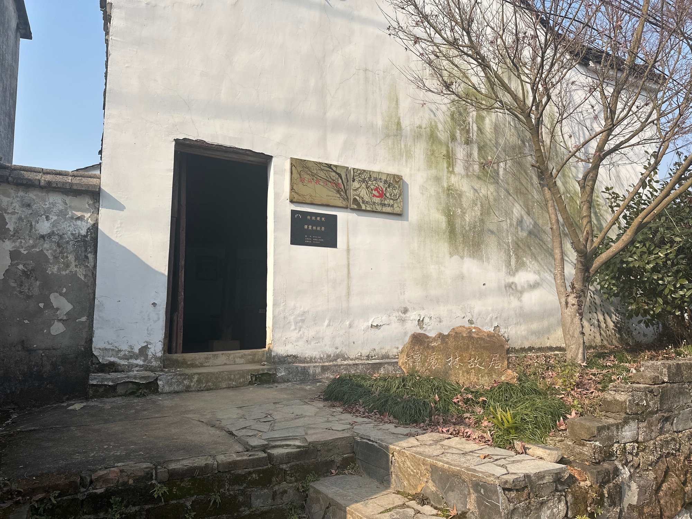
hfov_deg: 71.6
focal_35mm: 24
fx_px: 480
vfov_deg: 56.8
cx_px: 346
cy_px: 260
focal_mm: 6.86
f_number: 1.78
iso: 80
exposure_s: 1/4545
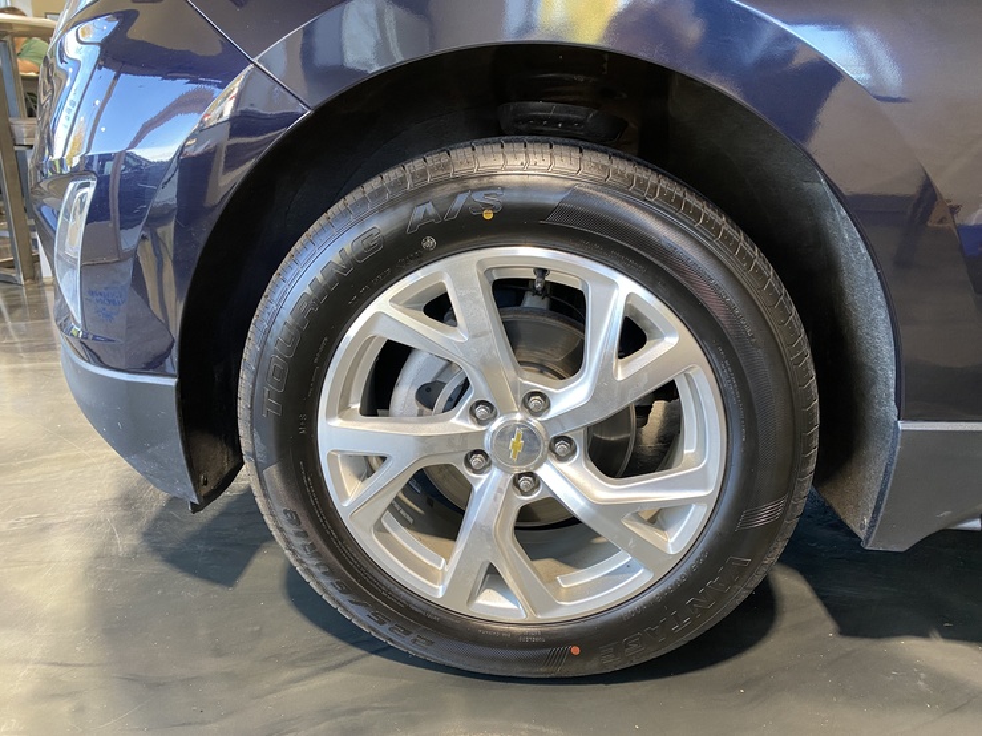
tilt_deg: -18.5
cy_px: 368
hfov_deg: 67.3
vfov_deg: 53.0
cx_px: 491
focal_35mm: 26
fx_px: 737
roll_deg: -1.8
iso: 160
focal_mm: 4.25
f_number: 1.8
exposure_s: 1/60
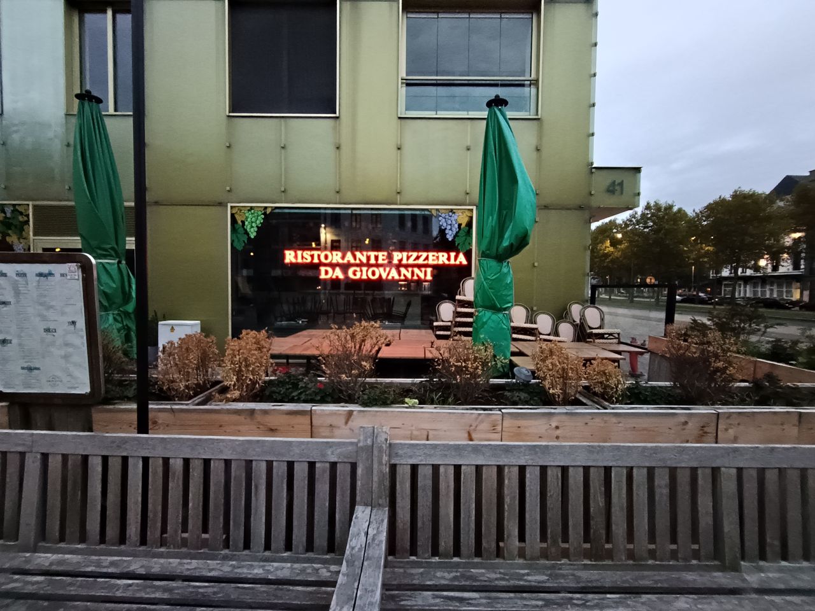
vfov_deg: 89.9
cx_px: 408
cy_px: 306
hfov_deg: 106.2
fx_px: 306
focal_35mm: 13
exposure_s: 1/25
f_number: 2.2
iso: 1538
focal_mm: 1.64
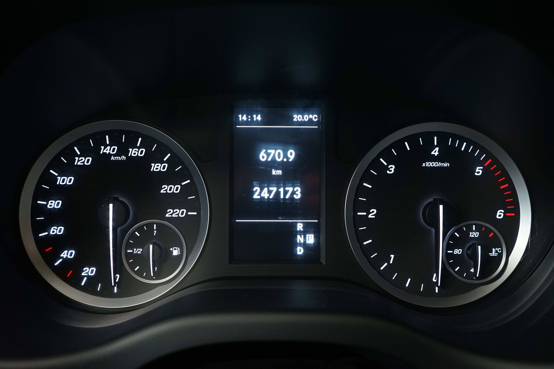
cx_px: 277
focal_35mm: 31
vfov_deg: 42.3
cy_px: 184
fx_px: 477
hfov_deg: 60.3
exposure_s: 1/25
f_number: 5.6
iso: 2000
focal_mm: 31
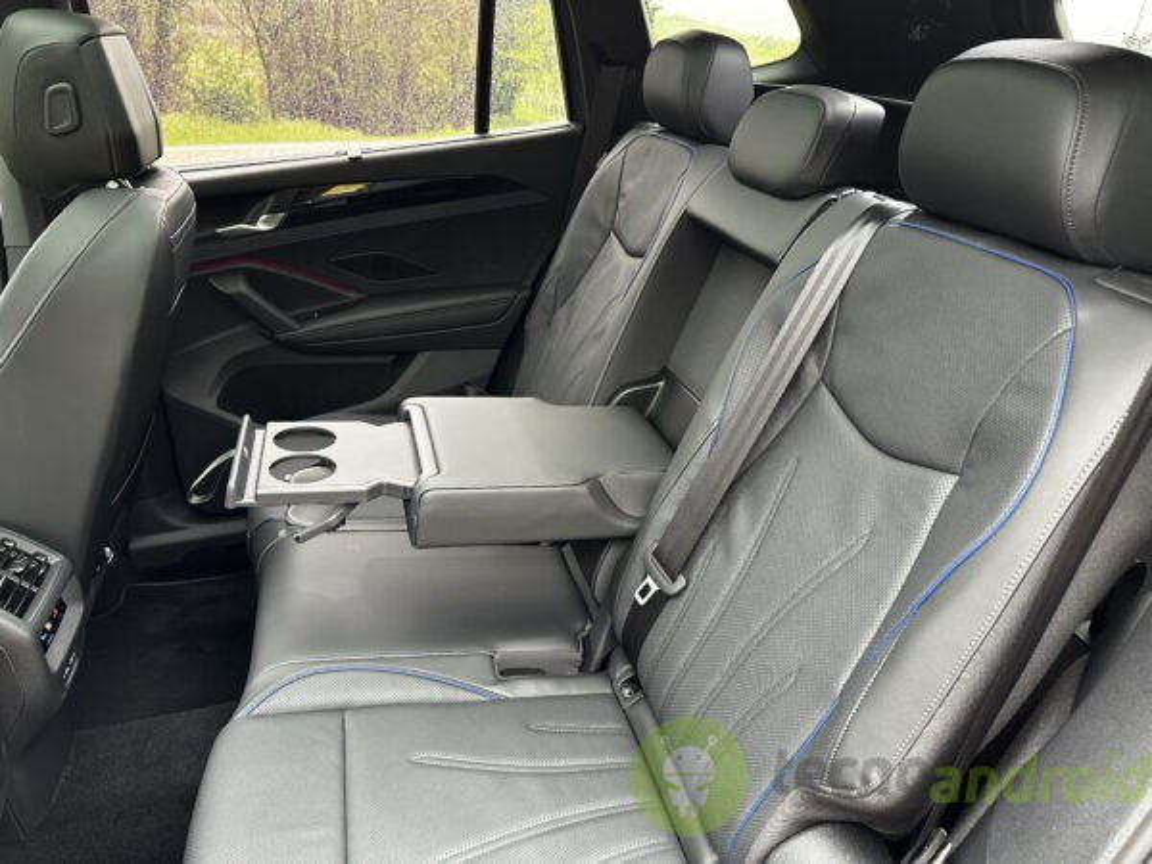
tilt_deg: -28.1
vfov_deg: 56.8
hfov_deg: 71.6
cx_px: 576
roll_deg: -0.5
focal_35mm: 24
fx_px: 799
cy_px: 432
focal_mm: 6.86
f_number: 1.78
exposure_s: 1/60
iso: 250
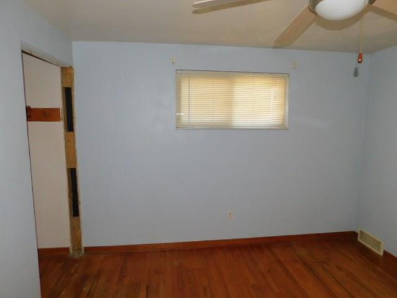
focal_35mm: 23
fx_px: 264
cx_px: 198
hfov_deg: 73.9
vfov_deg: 58.9
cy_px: 149
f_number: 3
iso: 200
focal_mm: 4
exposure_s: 1/30
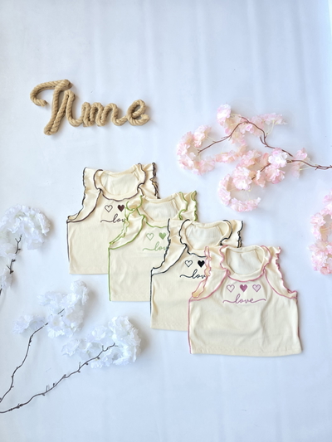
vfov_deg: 73.9
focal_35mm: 23
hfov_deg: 58.9
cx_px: 166
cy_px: 221
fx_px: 294
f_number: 1.7
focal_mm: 6.3
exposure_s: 1/182
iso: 160
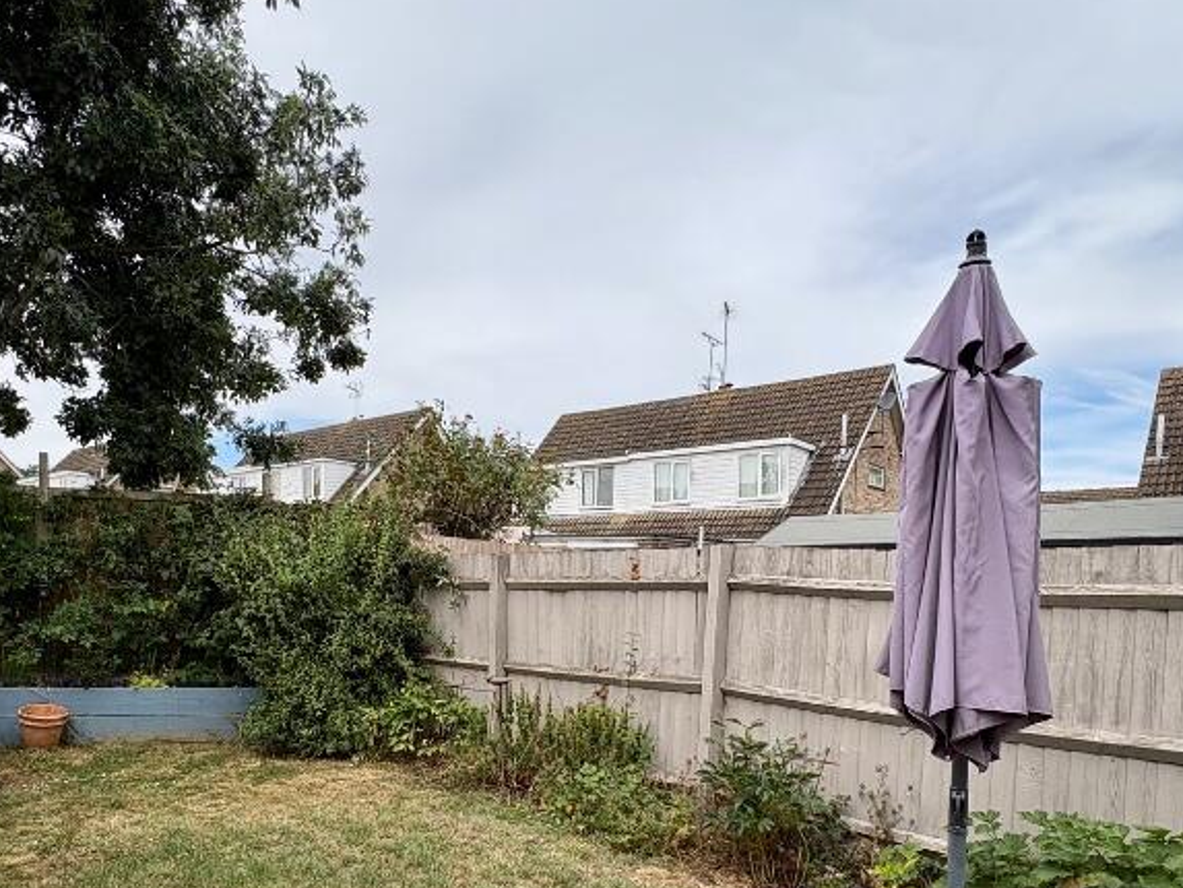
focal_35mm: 25
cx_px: 477
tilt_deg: -1.4
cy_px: 613
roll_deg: -1.2
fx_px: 855
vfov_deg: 53.5
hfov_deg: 68.7
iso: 50
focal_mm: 2.22
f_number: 2.2
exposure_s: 1/1110
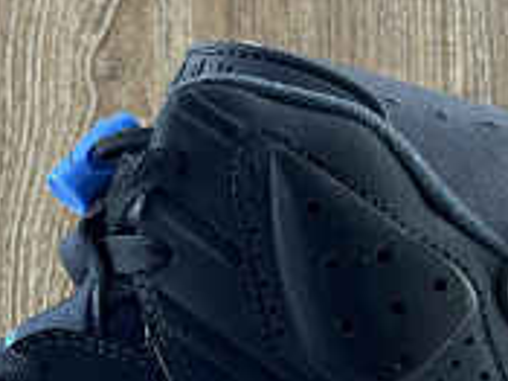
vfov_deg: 12.1
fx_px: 1745
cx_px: 29
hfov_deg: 16.3
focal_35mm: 119
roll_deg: -0.4
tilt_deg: +3.0
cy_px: 465
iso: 50
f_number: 1.5
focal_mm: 5.7
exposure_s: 1/100
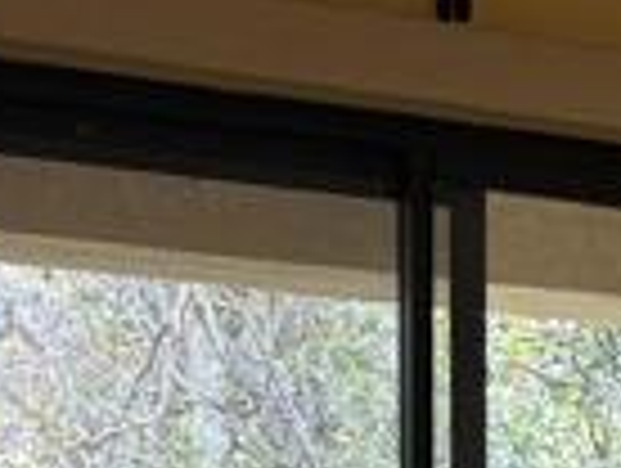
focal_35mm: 178
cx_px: 1876
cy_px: 932
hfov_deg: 9.0
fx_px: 3199
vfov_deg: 8.0
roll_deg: -1.8
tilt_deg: -3.1
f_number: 1.78
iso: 100
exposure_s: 1/60
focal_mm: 6.76
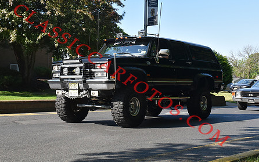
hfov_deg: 37.7
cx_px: 125
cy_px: 76
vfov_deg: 24.1
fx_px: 379
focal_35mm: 54
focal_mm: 27
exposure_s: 1/200
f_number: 7.1
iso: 400
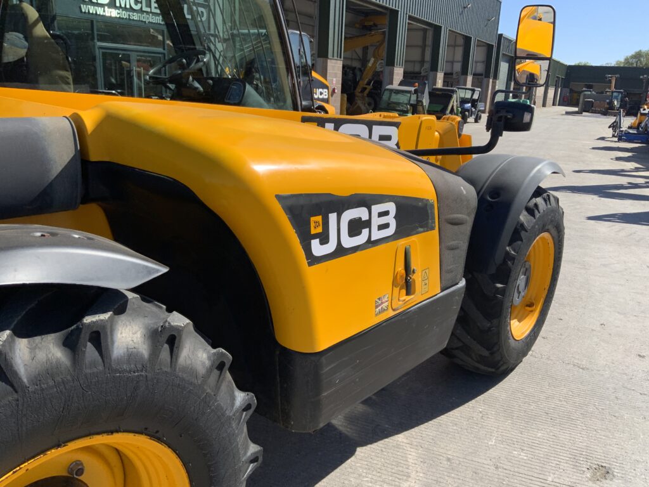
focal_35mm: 29
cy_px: 244
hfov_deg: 61.7
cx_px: 324
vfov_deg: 48.2
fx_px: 544
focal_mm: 3
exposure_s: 1/1377
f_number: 1.8
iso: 16
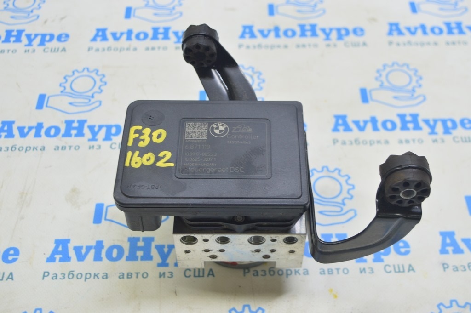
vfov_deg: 28.0
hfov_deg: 41.1
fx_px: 627
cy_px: 156
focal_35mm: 48
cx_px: 236
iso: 400
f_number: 5.6
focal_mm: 32
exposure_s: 1/20
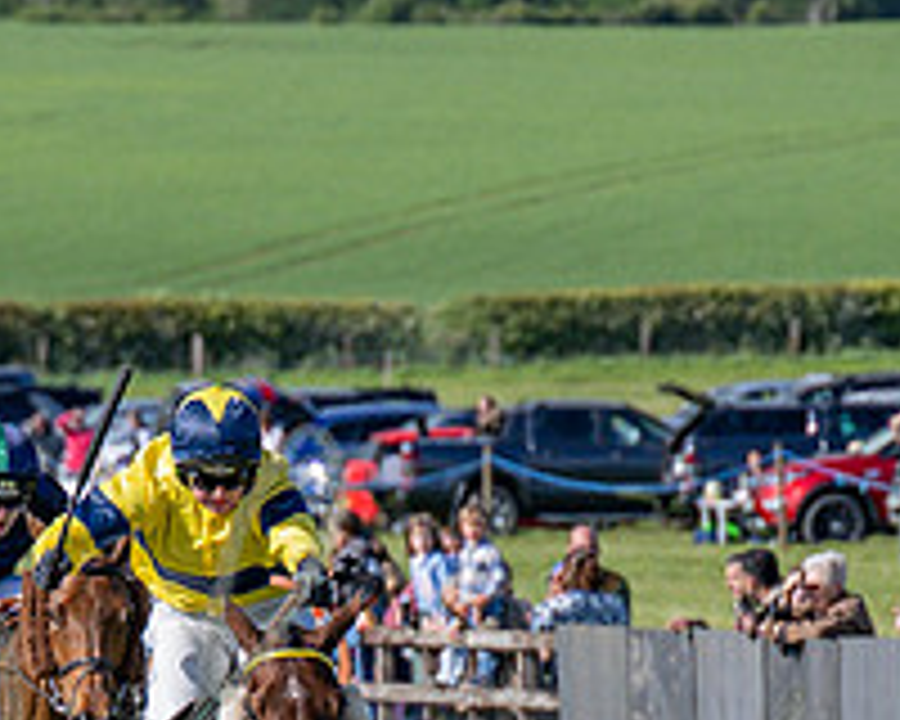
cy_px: 1087
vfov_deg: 2.0
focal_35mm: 766
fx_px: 20404
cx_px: 205
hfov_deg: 2.5
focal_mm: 101
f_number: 2.8
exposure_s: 1/2000
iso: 100
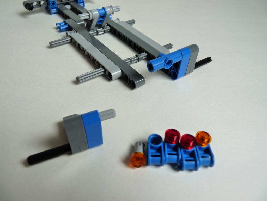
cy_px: 100
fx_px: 208
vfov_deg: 51.4
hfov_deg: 65.3
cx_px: 134
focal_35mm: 27
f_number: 3.6
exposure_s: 1/100
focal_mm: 4.8
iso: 160
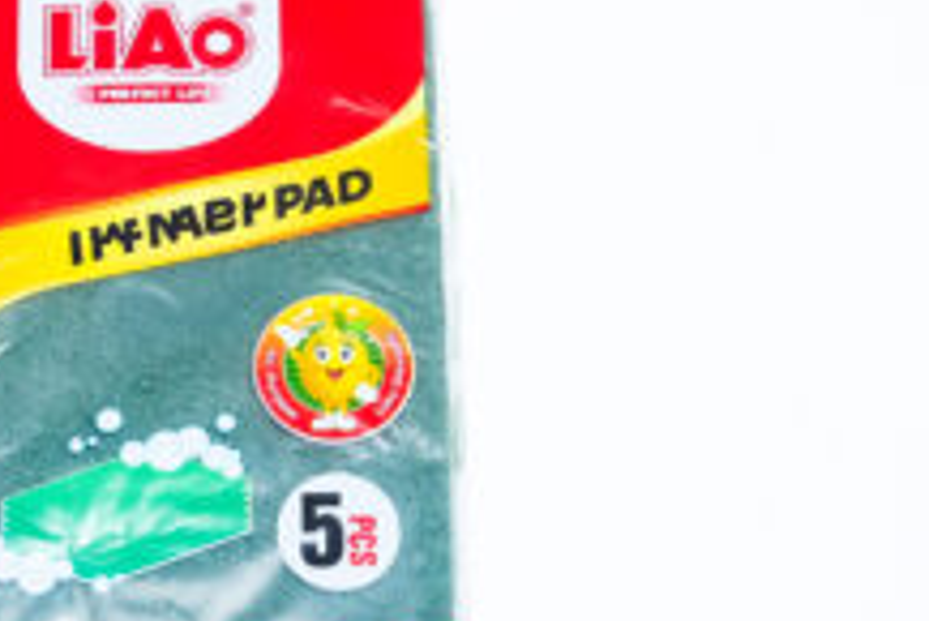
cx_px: 171
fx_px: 3589
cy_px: 289
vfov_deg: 9.9
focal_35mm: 139
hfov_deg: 14.7
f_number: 8
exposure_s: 1/200
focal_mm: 70
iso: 3200
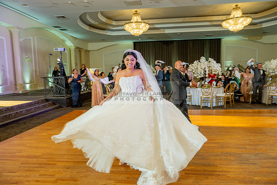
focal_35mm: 24
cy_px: 92
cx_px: 138
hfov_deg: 73.7
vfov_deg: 53.2
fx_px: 185
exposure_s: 1/80
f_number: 4
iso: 800
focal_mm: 24
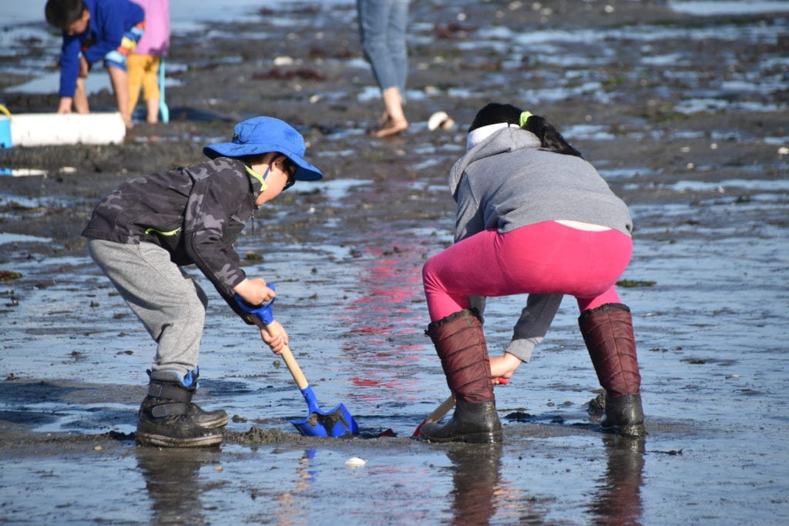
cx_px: 394
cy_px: 263
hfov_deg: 6.5
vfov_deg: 4.4
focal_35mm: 315
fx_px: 6904
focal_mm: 210
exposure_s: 1/640
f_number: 6.3
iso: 200
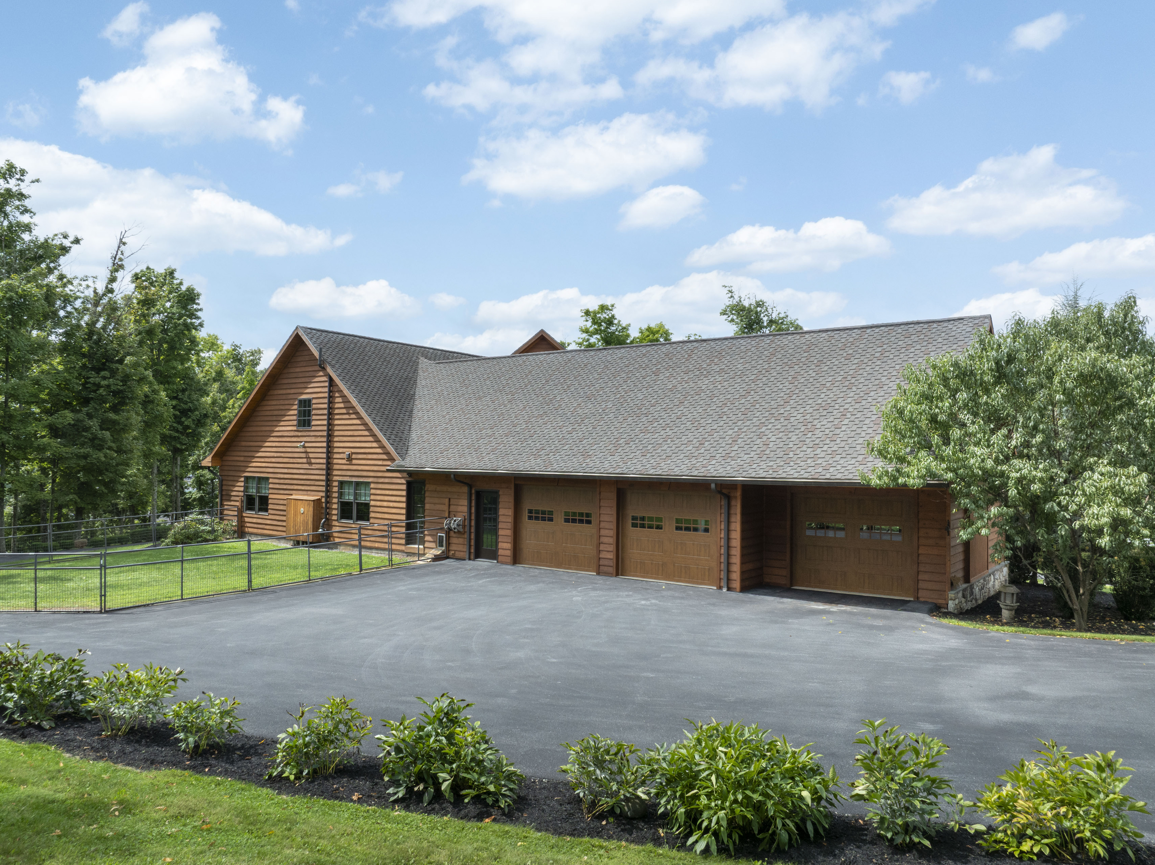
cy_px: 432
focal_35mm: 24
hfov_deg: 71.6
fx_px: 800
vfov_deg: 56.8
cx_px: 578
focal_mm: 12.29
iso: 100
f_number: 7.1
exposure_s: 1/320
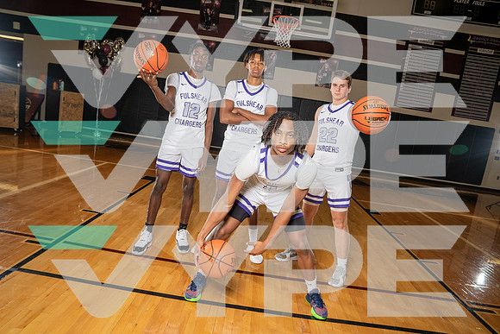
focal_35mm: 24
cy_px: 167
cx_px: 250
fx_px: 333
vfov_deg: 53.2
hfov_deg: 73.7
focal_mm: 24
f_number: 5.6
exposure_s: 1/250
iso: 320
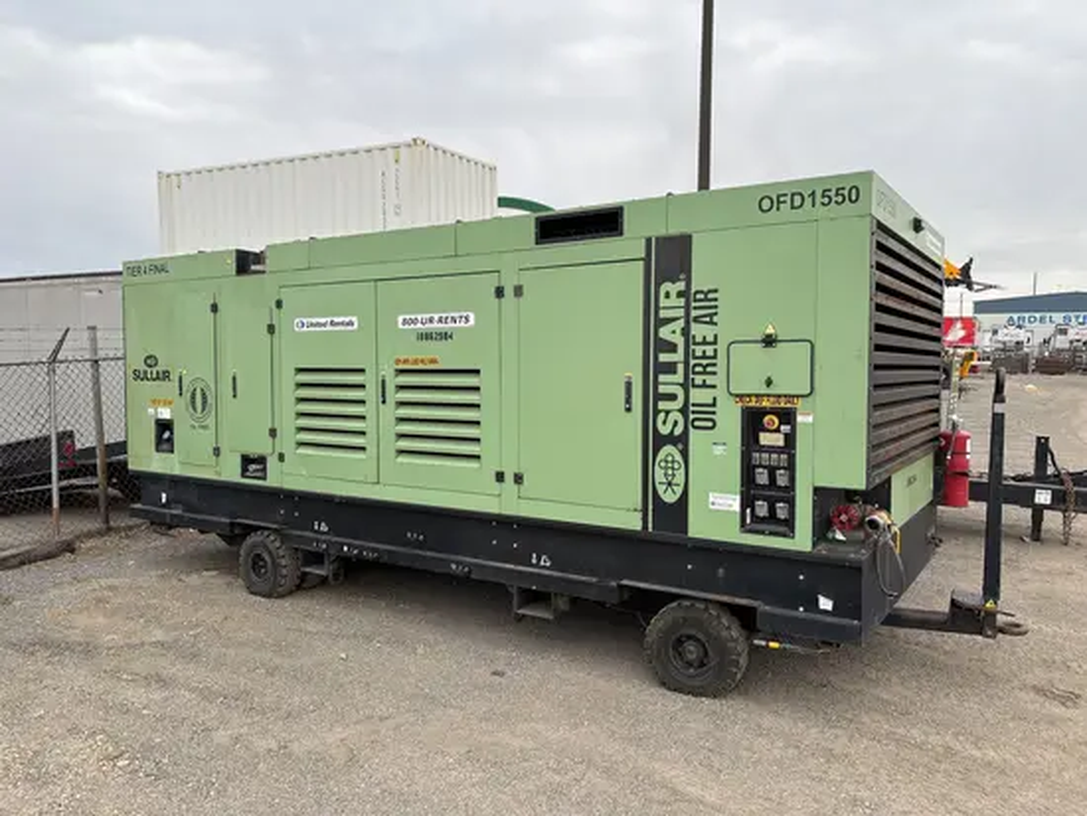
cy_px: 408
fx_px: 817
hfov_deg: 67.3
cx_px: 544
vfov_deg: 53.1
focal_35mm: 26
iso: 40
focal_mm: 5.96
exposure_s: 1/218
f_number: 1.6
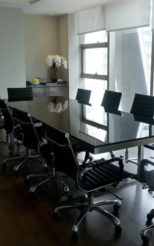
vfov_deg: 47.2
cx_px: 116
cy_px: 125
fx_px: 282
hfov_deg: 30.0
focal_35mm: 42
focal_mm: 18
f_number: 9
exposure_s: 1/60
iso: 1250
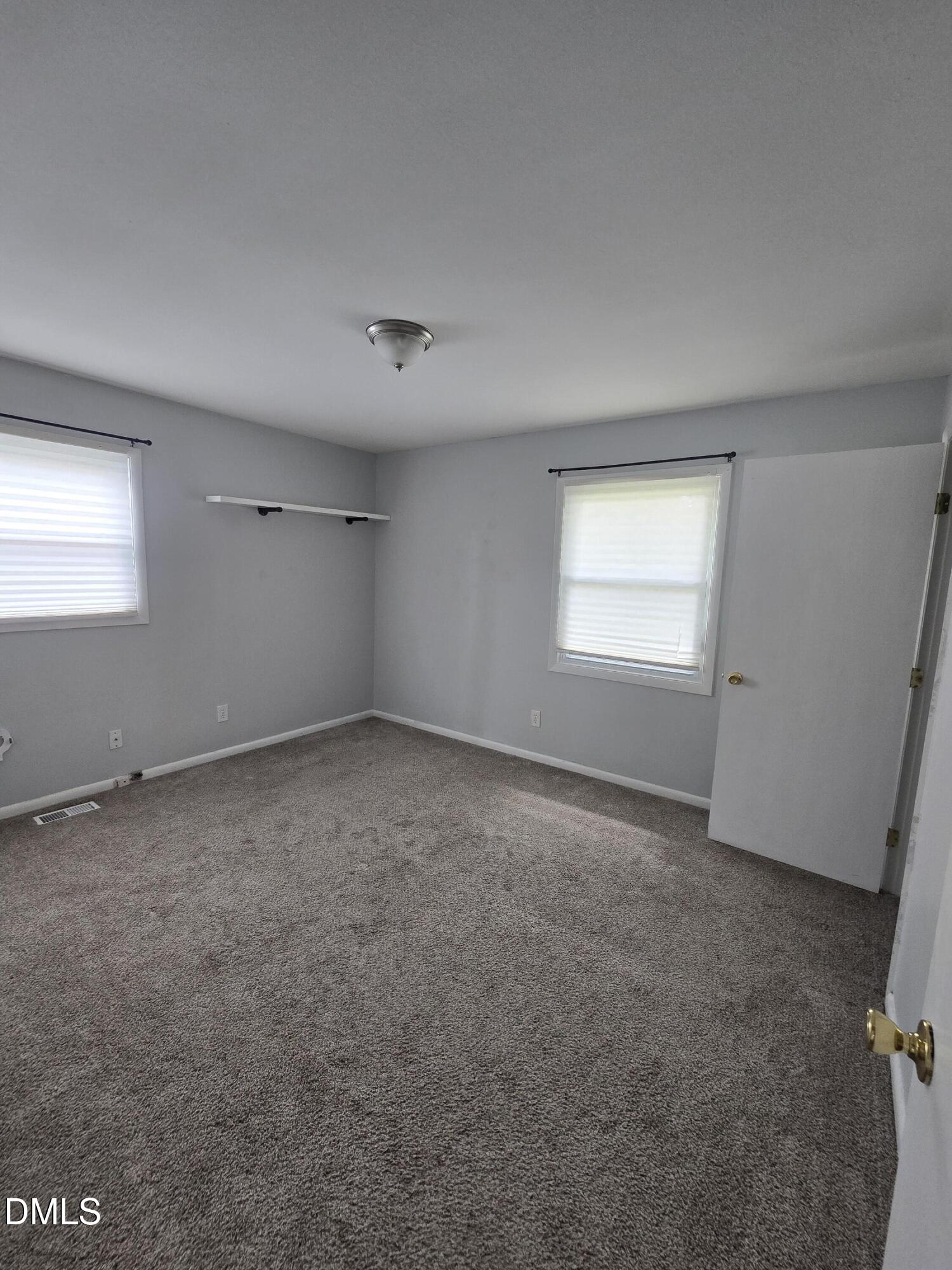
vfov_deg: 106.2
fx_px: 477
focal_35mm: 13
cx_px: 476
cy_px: 635
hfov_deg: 89.9
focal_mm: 2.2
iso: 125
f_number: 2.2
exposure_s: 1/60
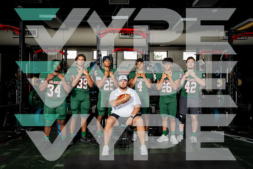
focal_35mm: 28
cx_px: 126
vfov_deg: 46.4
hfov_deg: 65.5
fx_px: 197
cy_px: 84
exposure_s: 1/250
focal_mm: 28
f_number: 8
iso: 640
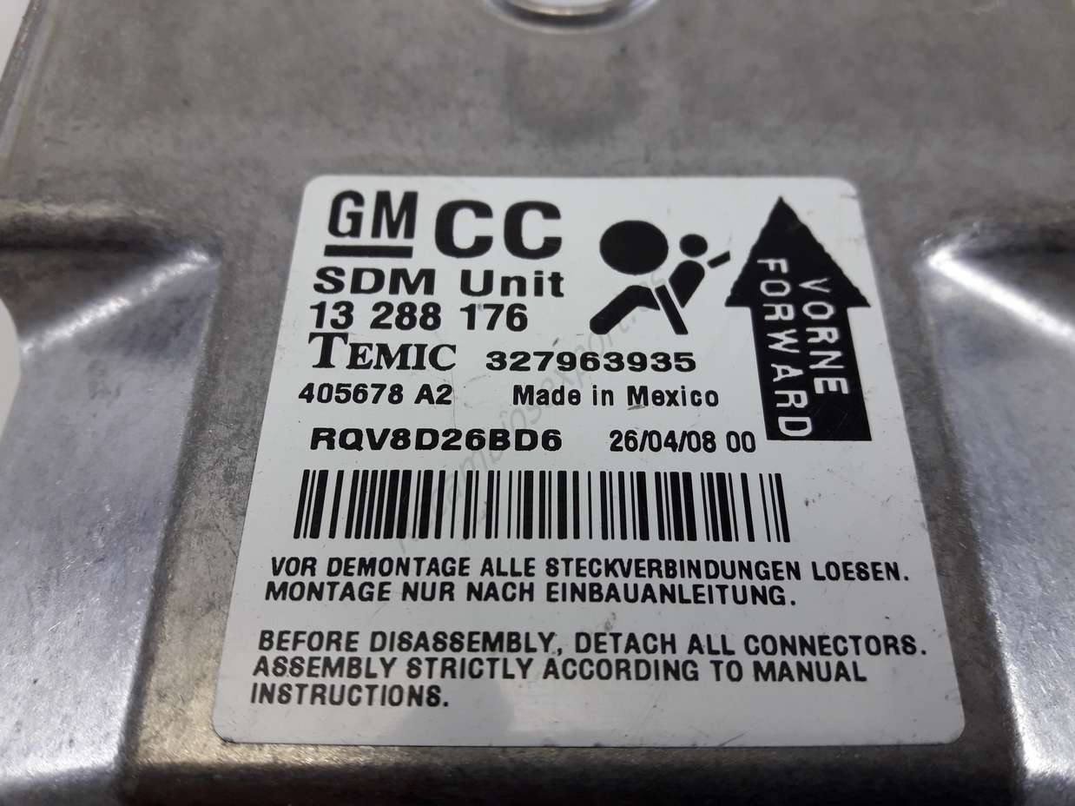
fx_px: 869
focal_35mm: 28
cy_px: 403
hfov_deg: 63.5
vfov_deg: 49.7
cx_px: 538
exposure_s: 1/100
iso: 64
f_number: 1.9
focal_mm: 3.7
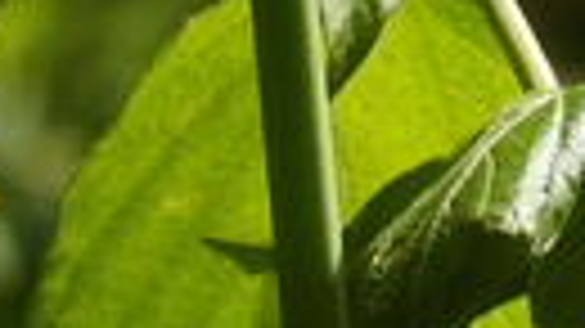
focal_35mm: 1574
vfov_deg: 0.8
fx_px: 24406
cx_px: -88
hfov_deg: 1.4
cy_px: -337
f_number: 6.3
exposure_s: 1/320
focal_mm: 39.3
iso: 100
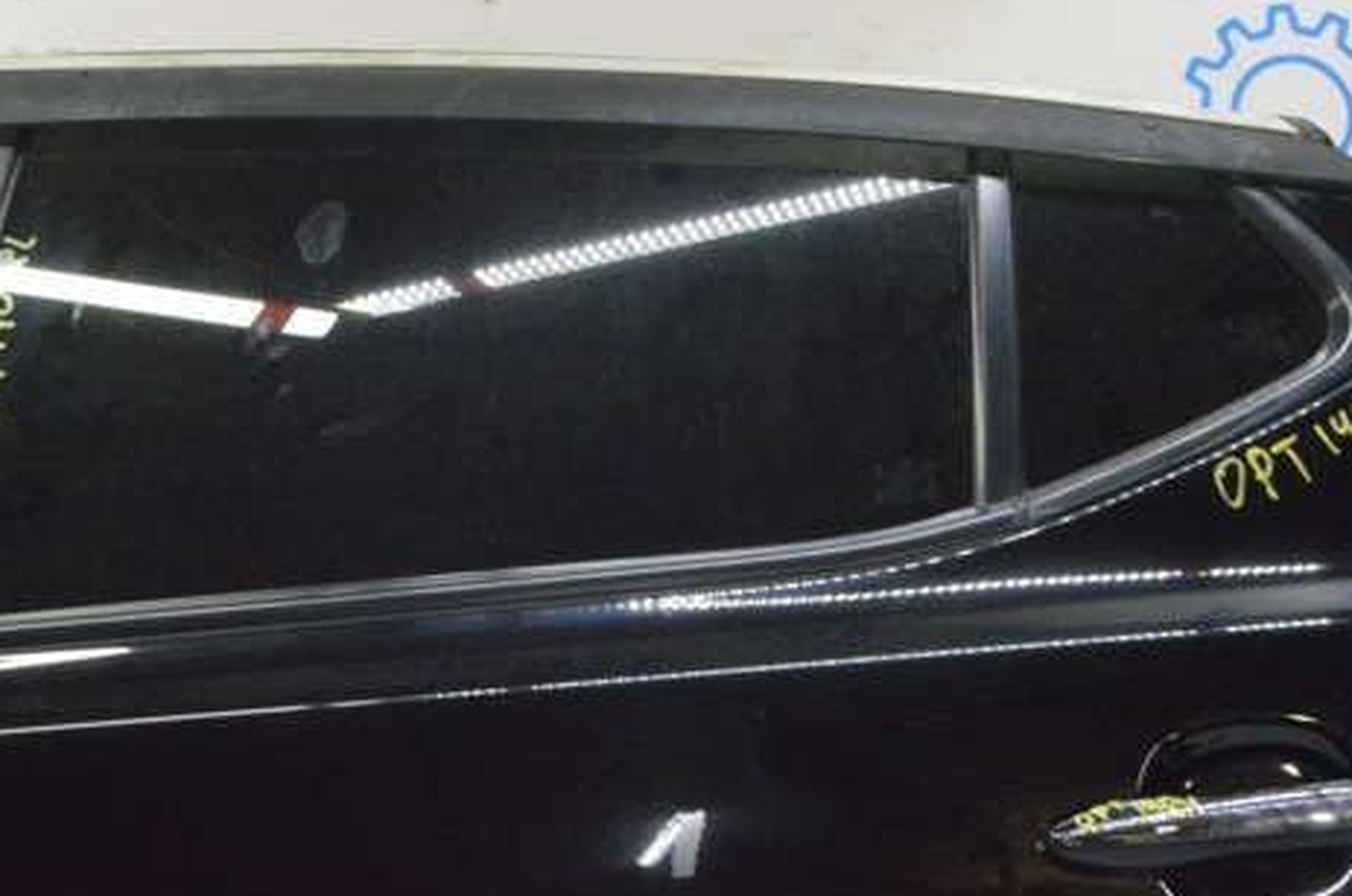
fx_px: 1788
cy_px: 323
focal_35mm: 48
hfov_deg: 41.4
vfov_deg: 28.0
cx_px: 602
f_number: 20
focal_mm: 23
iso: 6400
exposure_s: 1/20
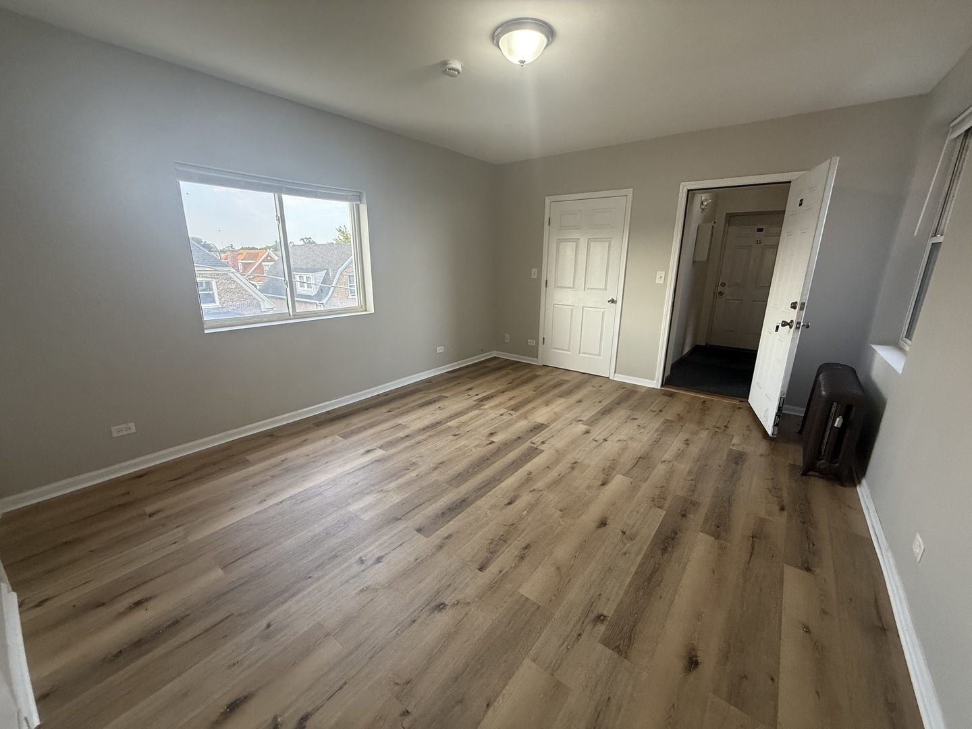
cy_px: 364
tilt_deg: -11.7
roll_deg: -0.6
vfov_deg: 85.7
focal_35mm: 14
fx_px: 393
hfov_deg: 102.1
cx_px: 486
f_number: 2.2
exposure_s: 1/120
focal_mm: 2.22
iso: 200
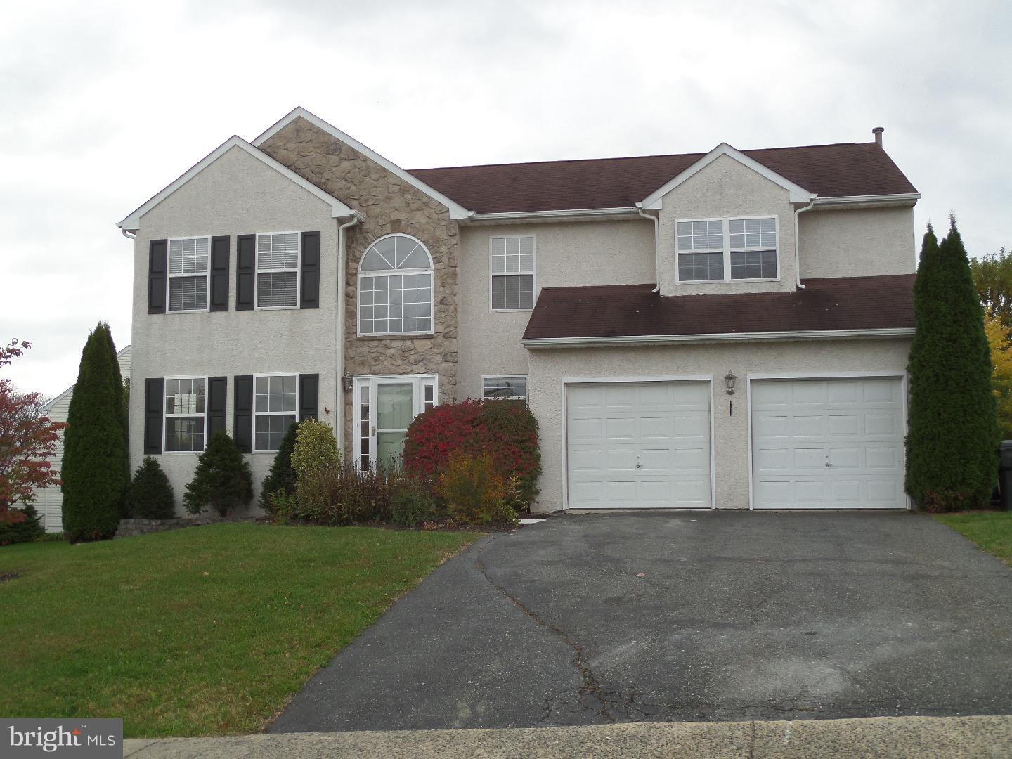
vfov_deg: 35.1
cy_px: 380
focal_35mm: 41
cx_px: 506
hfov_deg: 45.8
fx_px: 1199
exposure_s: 1/500
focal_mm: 6.8
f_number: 3.6
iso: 100
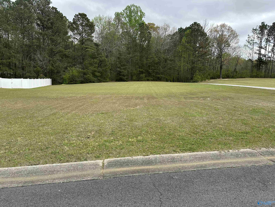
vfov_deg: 56.8
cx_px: 138
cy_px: 104
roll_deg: -2.7
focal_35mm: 24
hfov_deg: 71.6
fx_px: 191
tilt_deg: -7.0
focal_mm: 6.86
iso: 80
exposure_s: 1/2110
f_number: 1.78
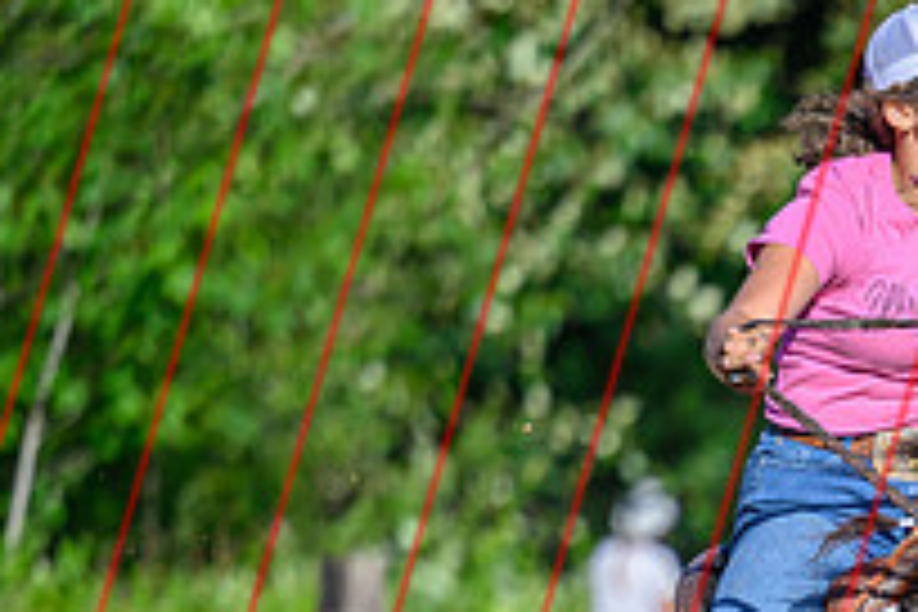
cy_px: 941
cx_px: 1293
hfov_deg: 3.6
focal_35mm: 566
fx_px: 14432
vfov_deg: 2.4
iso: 160
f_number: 2.8
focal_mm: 160
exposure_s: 1/2500
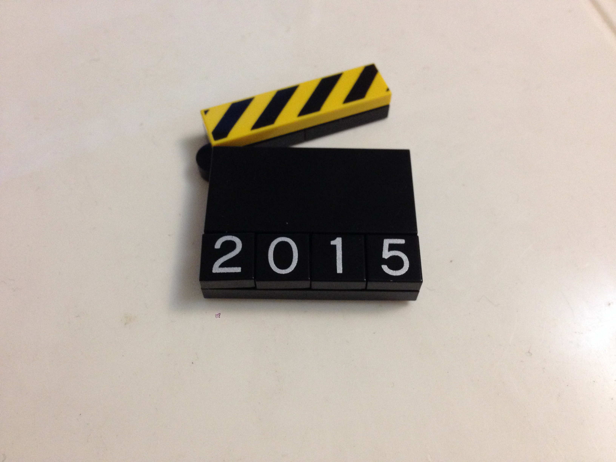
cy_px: 231
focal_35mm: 33
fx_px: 587
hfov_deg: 55.4
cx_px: 308
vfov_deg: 42.9
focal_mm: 4.12
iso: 250
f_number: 2.4
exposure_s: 1/20
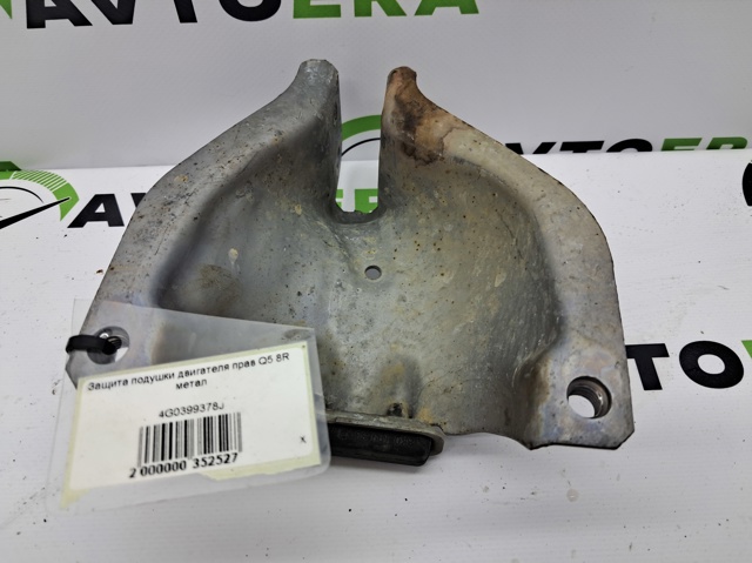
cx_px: 376
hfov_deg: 65.4
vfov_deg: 51.3
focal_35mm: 27
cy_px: 282
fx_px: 586
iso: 50
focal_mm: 4
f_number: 1.8
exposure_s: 1/100
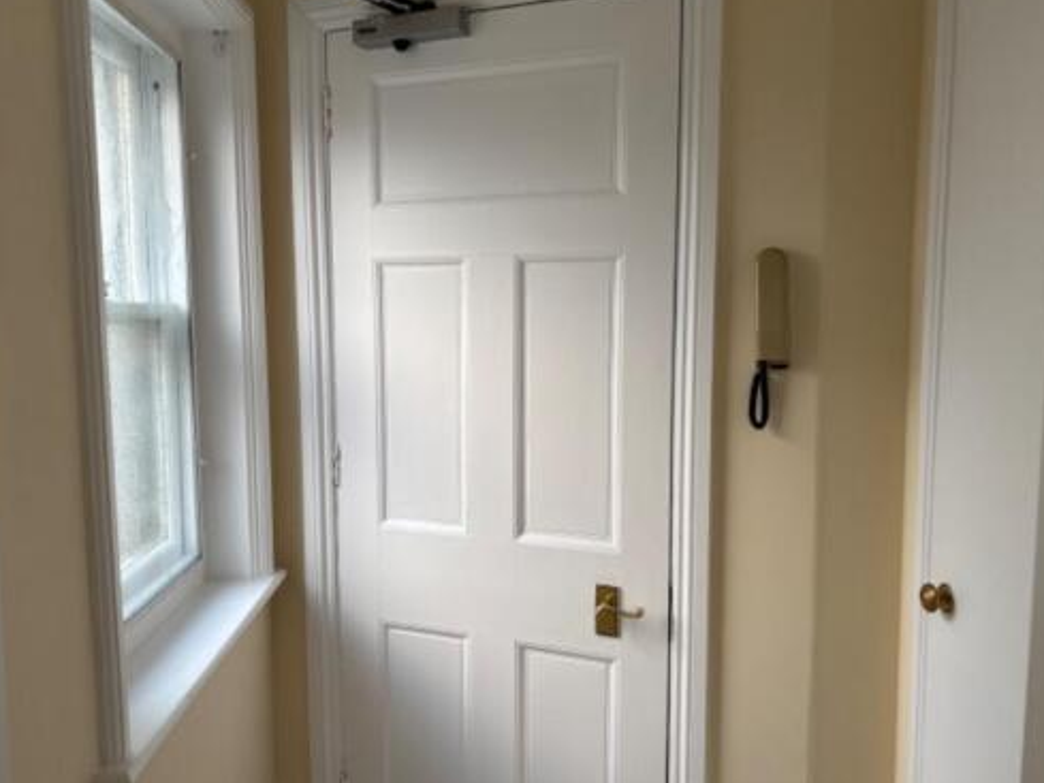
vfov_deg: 45.5
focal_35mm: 31
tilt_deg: -6.1
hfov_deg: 58.2
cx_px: 466
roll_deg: -0.4
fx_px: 935
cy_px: 404
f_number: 1.6
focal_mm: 5.96
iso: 125
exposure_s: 1/108
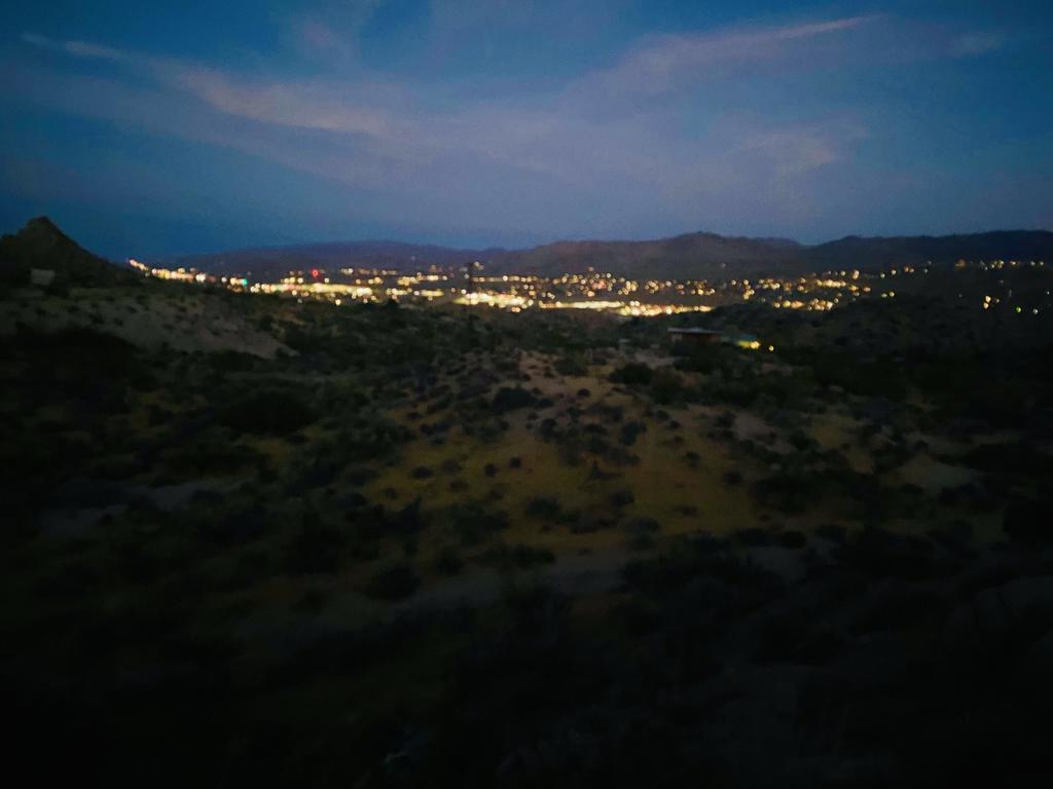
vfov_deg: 53.1
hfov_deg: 67.3
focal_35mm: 26
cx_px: 526
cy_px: 394
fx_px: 791
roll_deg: -1.7
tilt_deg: -9.1
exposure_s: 1/15
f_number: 1.8
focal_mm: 4.25
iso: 1250
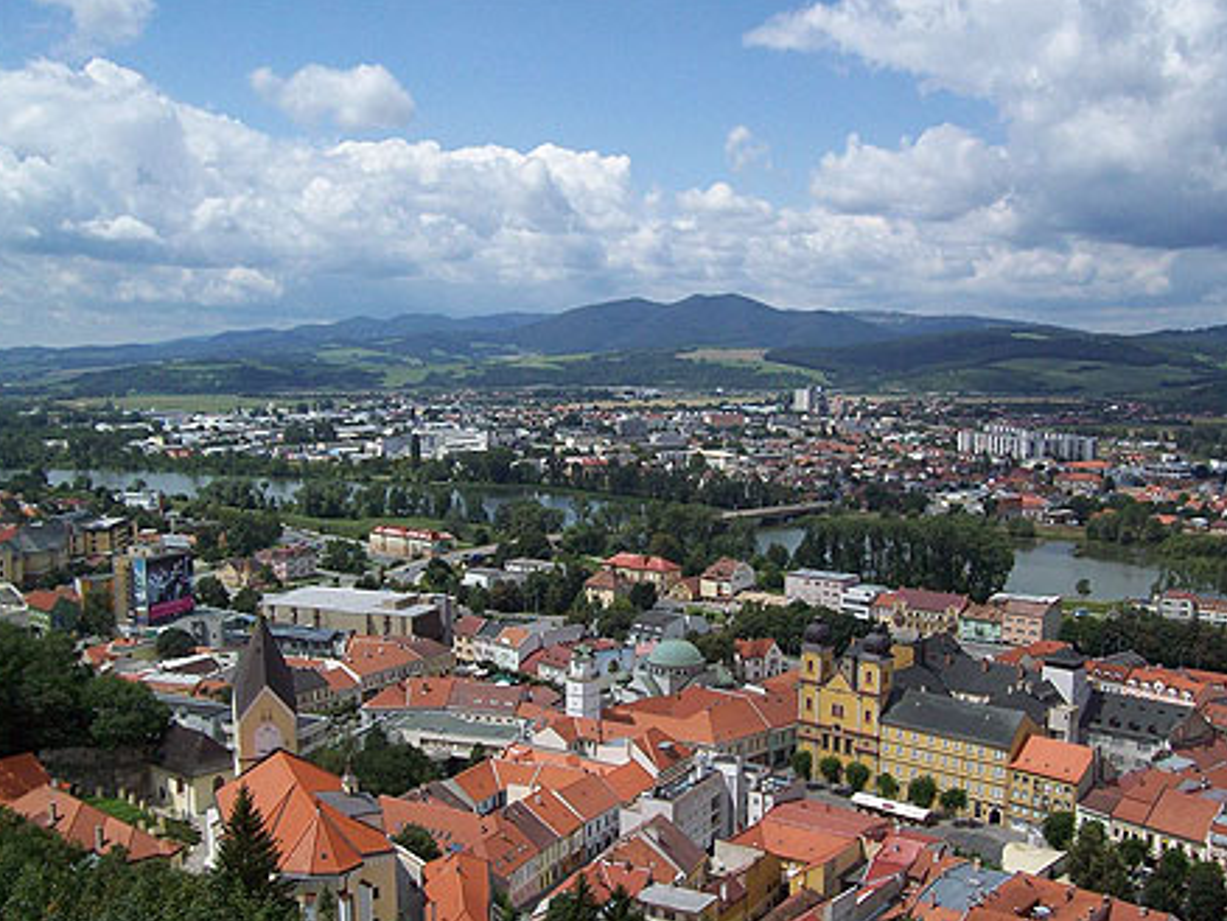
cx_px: 611
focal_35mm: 37
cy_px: 462
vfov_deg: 38.7
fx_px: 1312
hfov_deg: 50.1
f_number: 4.8
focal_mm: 6
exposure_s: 1/970
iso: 80
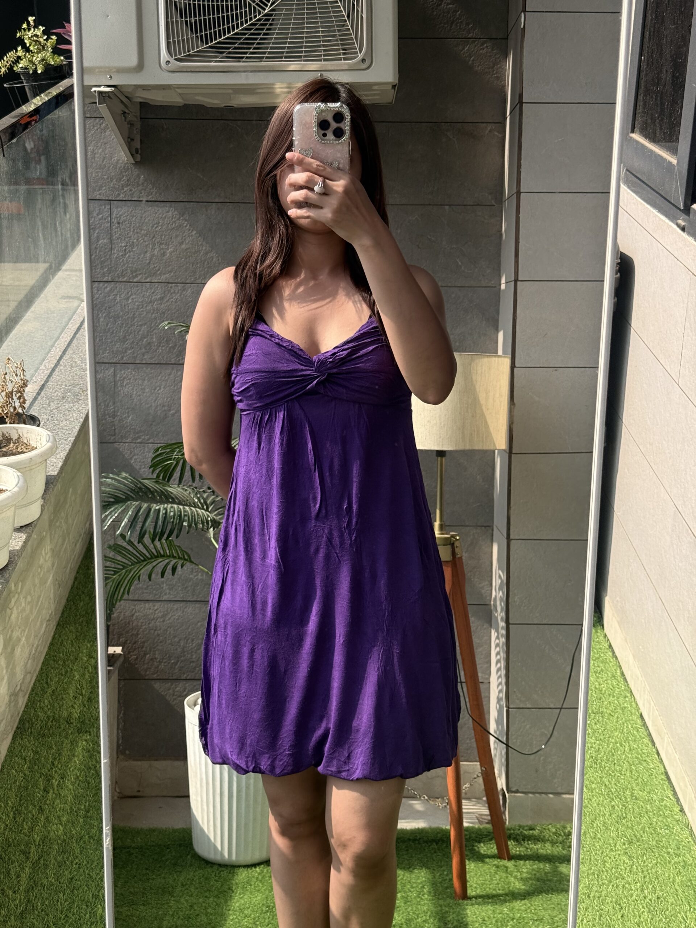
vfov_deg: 39.7
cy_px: 464
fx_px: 1287
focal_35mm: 48
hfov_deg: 30.3
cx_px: 348
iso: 100
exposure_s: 1/2146
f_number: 1.78
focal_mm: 6.76
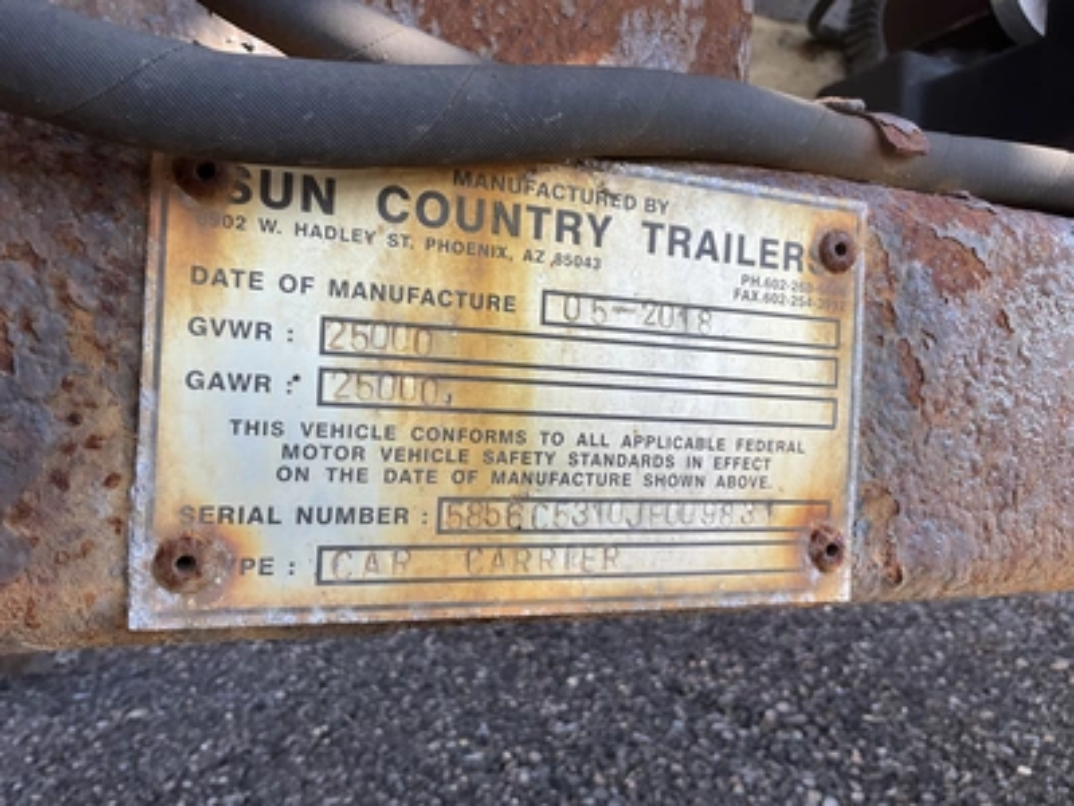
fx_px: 900
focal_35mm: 29
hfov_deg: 61.7
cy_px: 403
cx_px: 537
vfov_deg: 48.2
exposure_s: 1/167
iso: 20
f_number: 1.8
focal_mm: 3
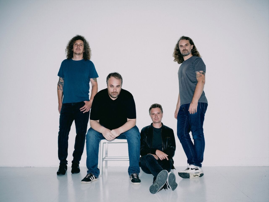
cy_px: 101
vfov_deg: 40.7
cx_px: 134
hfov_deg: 52.6
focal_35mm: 35
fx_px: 272
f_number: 5.6
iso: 200
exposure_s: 1/90
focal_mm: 45
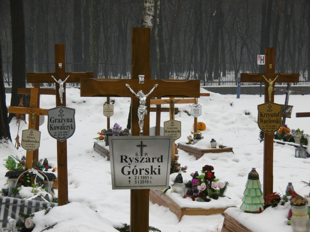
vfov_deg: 16.4
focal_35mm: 90
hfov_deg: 21.8
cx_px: 155
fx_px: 806
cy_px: 116
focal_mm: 16.2
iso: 100
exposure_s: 1/100
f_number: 4.7
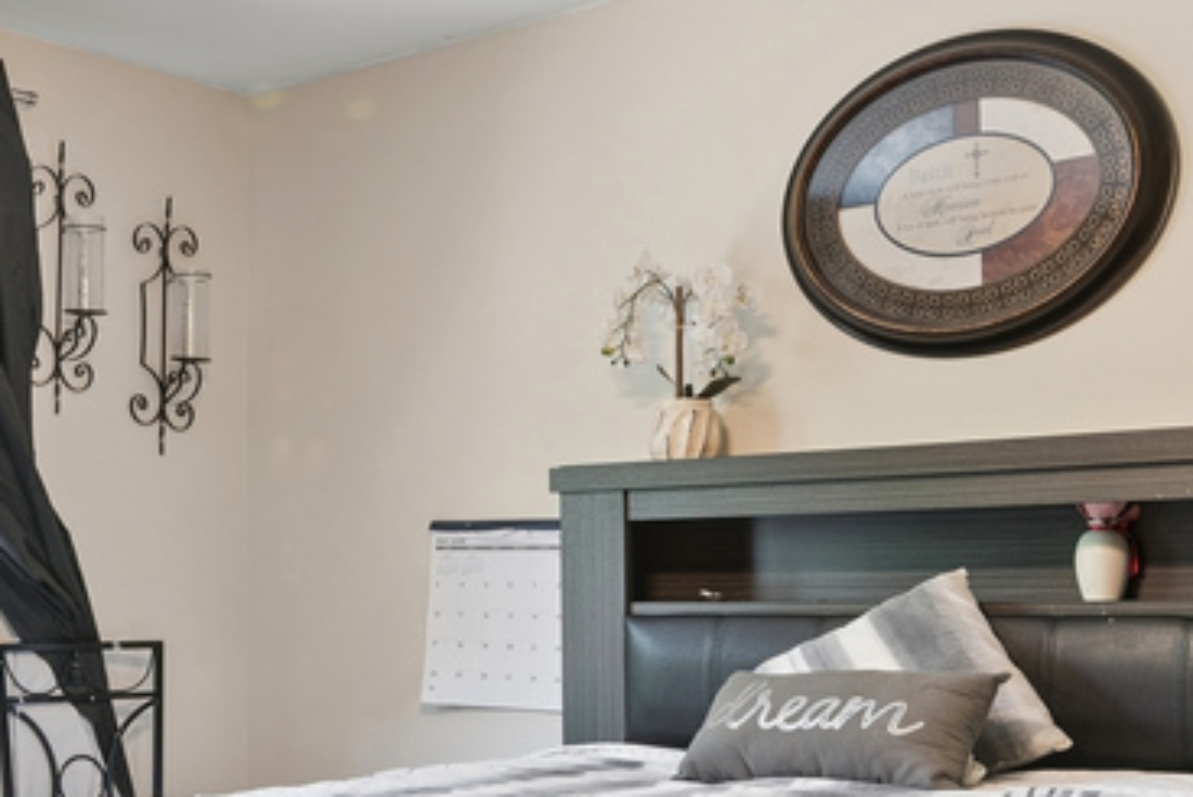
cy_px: 664
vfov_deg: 25.0
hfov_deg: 36.6
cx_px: 289
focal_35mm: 53
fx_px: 1757
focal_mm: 12
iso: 160
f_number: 10
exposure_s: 1/5
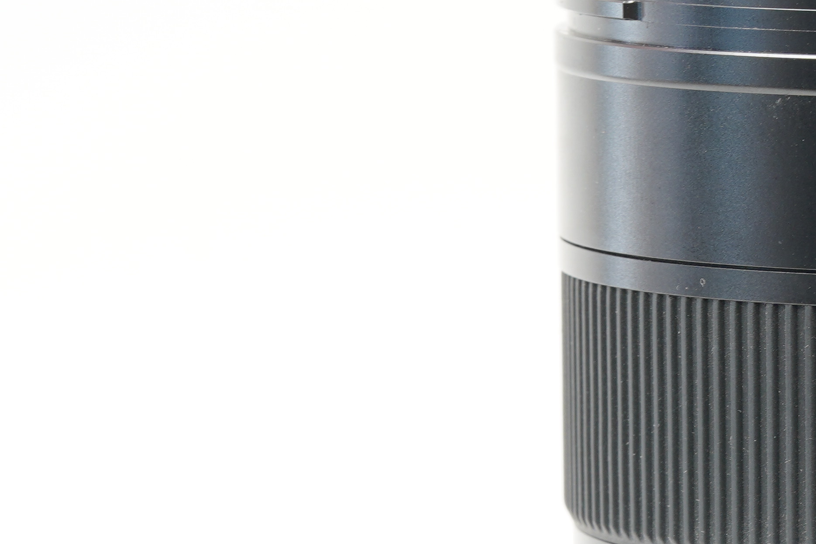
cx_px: 1065
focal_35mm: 289
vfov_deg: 4.7
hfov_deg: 7.1
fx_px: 6550
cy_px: 628
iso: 200
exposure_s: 1/1.25
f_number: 11
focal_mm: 90
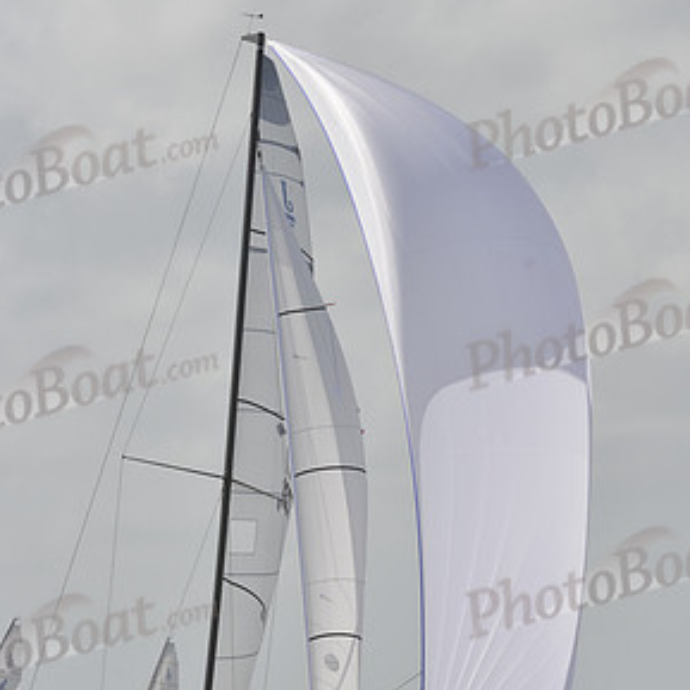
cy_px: 487
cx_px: 343
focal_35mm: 409
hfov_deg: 4.3
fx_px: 9224
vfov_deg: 4.3
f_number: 10
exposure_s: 1/1600
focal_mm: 240
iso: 400
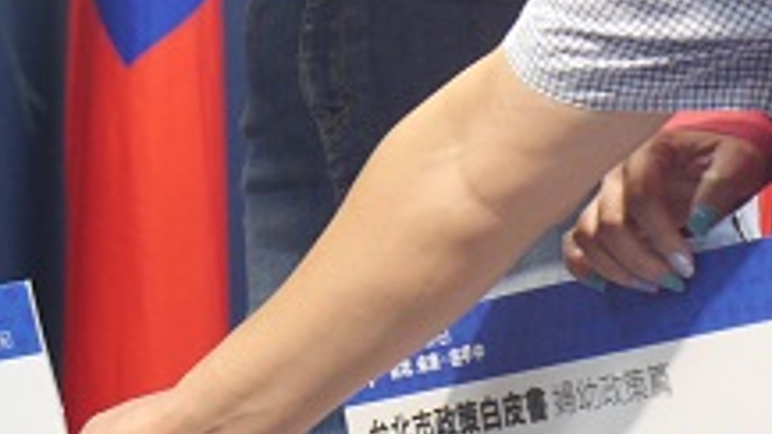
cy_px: -208
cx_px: 82
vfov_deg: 4.6
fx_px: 5424
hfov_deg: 8.1
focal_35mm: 265
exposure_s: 1/60
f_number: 2.8
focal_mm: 31
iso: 640
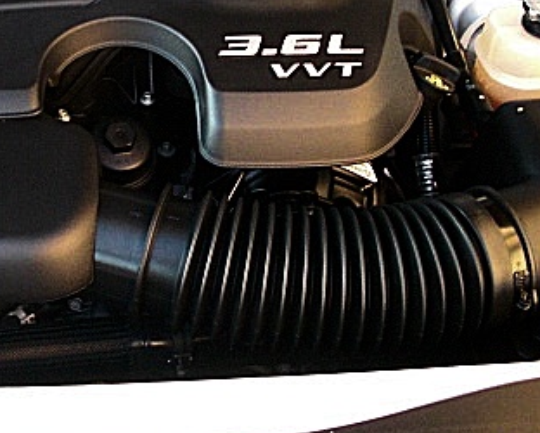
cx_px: 74
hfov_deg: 25.7
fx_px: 1151
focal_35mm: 72
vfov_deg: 21.1
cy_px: 94
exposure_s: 1/100
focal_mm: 6.3
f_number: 2.8
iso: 800
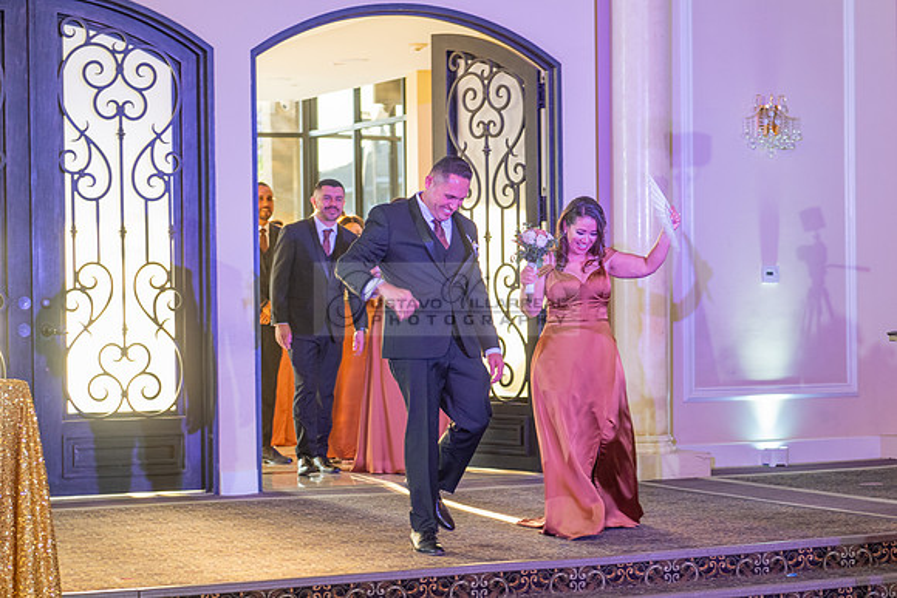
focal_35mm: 92
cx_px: 579
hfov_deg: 22.0
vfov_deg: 14.8
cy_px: 356
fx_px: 2296
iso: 800
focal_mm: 70
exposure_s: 1/80
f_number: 4
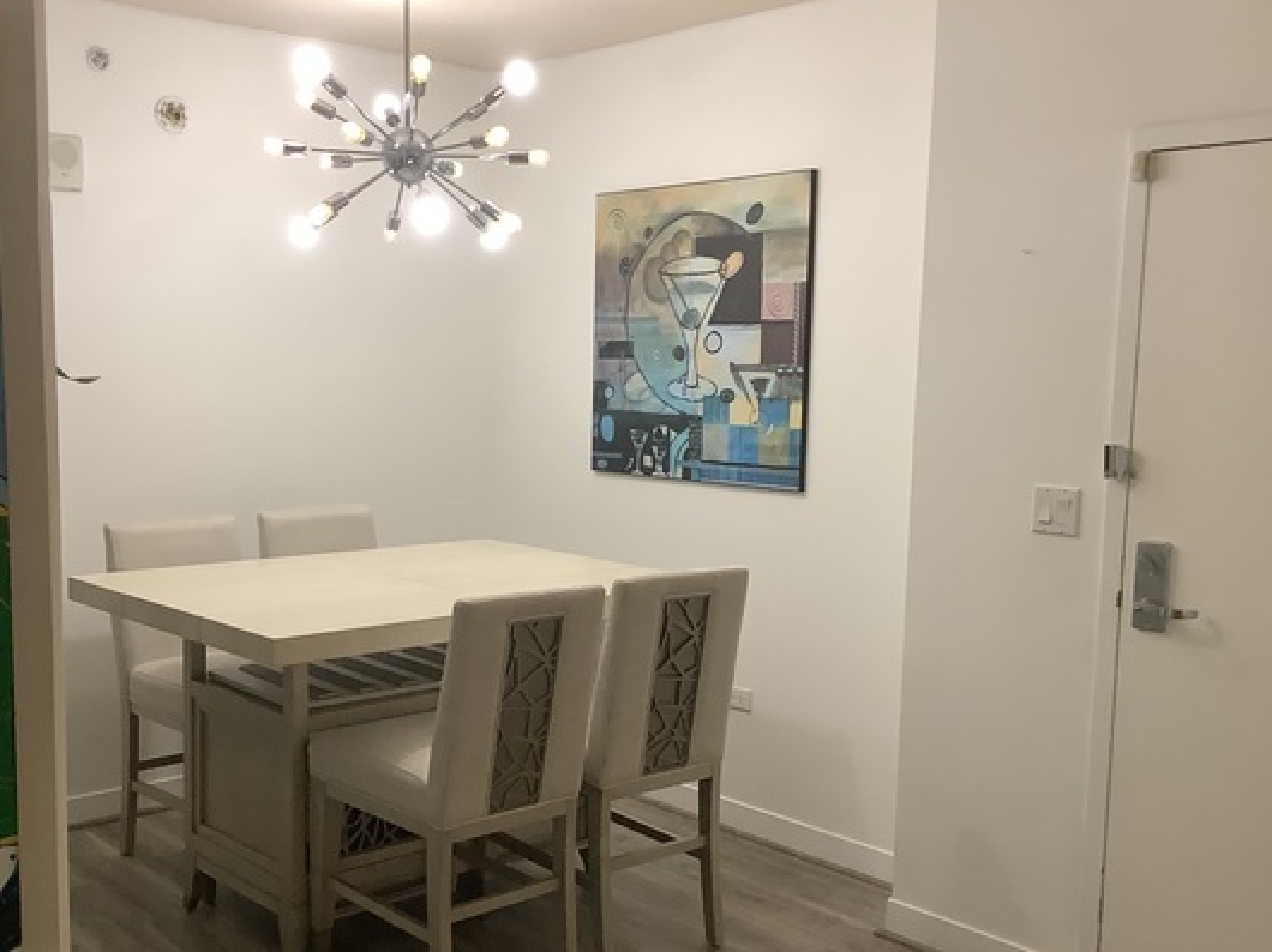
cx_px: 556
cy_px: 544
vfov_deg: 36.7
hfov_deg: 47.8
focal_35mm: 39
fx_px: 1432
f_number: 2.4
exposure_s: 1/60
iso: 125
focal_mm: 3.3
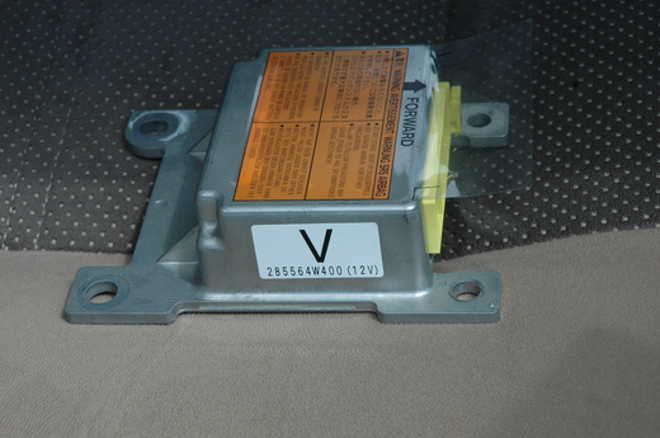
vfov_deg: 12.3
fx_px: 2032
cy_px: 224
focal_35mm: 111
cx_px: 322
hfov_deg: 18.5
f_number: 9
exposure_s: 1/320
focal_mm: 70
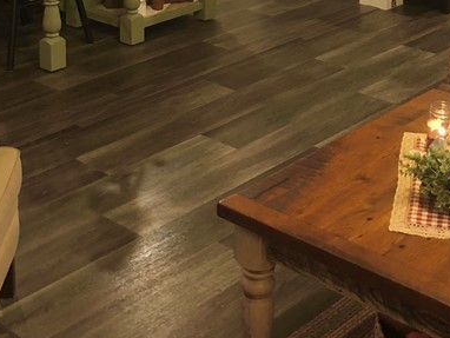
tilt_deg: -9.1
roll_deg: +0.4
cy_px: -95
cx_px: 230
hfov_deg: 26.0
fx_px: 976
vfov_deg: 18.4
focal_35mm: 75
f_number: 1.8
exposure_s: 1/8
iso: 100
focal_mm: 3.99
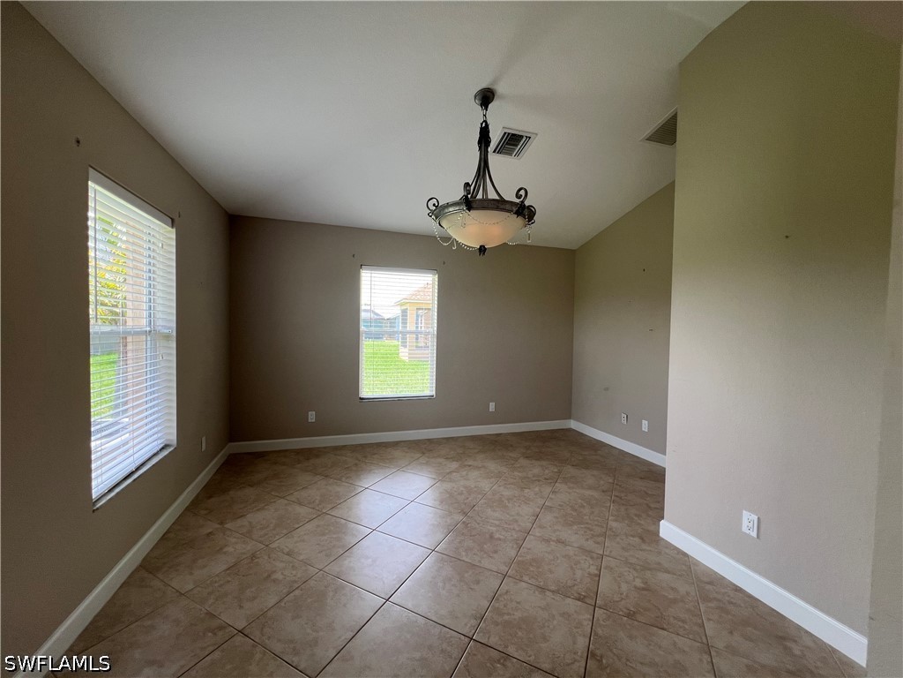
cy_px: 339
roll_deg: -1.0
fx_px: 339
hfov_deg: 106.2
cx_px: 452
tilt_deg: -1.9
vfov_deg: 89.9
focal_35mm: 13
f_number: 1.8
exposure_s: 1/99
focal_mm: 1.57
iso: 64
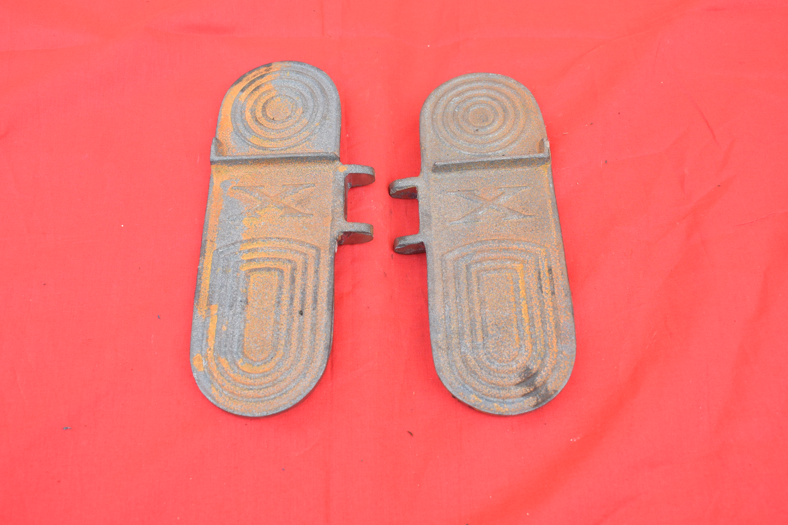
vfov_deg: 36.9
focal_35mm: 36
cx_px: 385
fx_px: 788
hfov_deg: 53.1
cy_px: 256
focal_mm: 20
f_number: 5.6
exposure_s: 1/1000
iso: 1000
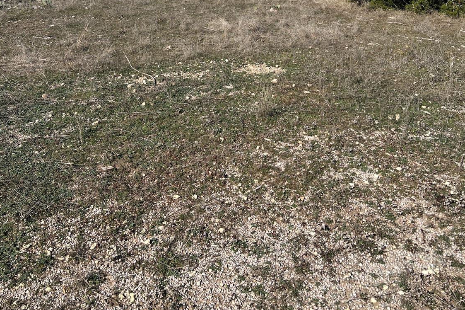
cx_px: 229
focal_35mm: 37
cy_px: 17
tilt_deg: -9.0
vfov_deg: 33.5
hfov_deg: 51.9
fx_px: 478
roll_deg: -1.9
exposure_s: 1/4630
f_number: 1.5
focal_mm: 5.7
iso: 50
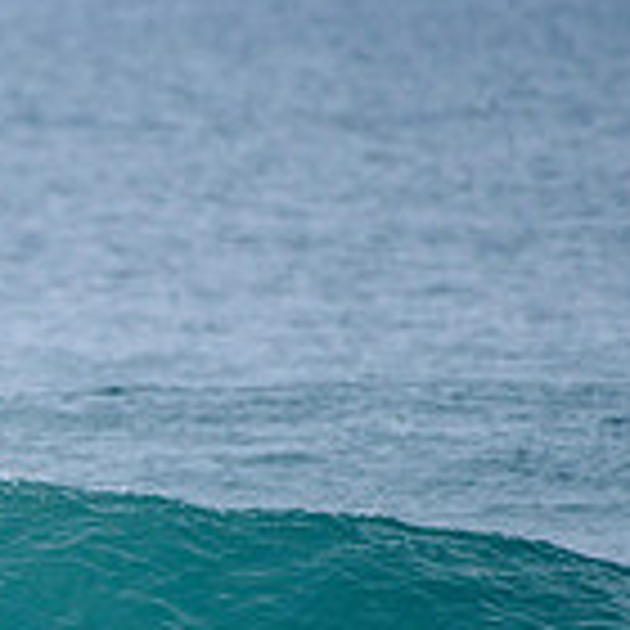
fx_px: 36363
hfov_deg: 1.0
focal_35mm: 1766
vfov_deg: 1.0
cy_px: 529
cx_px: -562
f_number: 5.6
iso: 280
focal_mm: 500
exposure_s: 1/2000
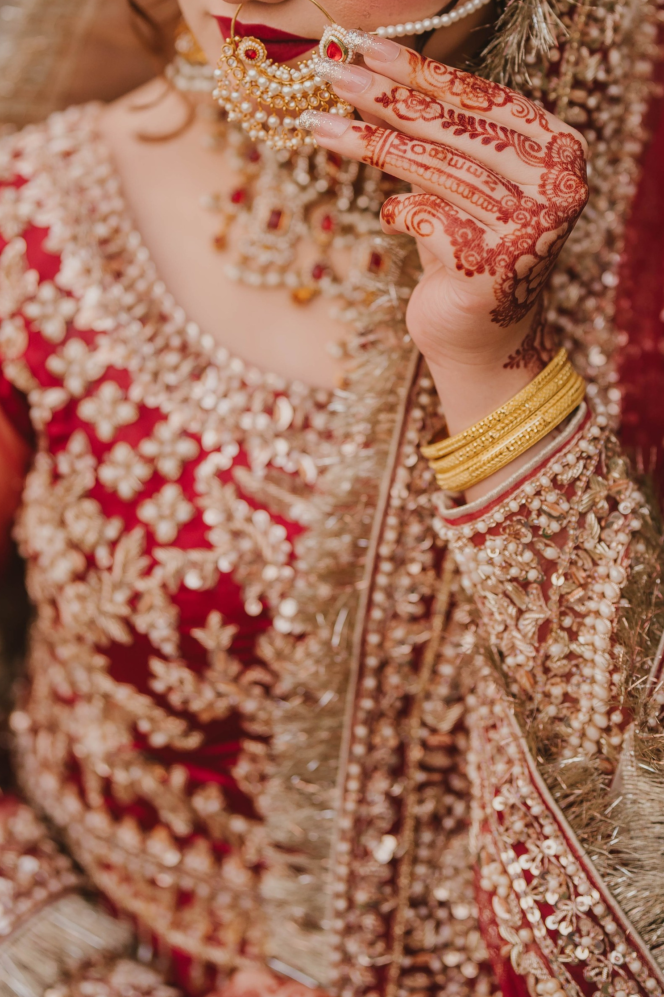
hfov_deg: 15.9
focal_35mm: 86
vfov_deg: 23.3
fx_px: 2380
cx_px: 405
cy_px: 202
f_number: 1.8
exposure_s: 1/200
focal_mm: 50
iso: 250
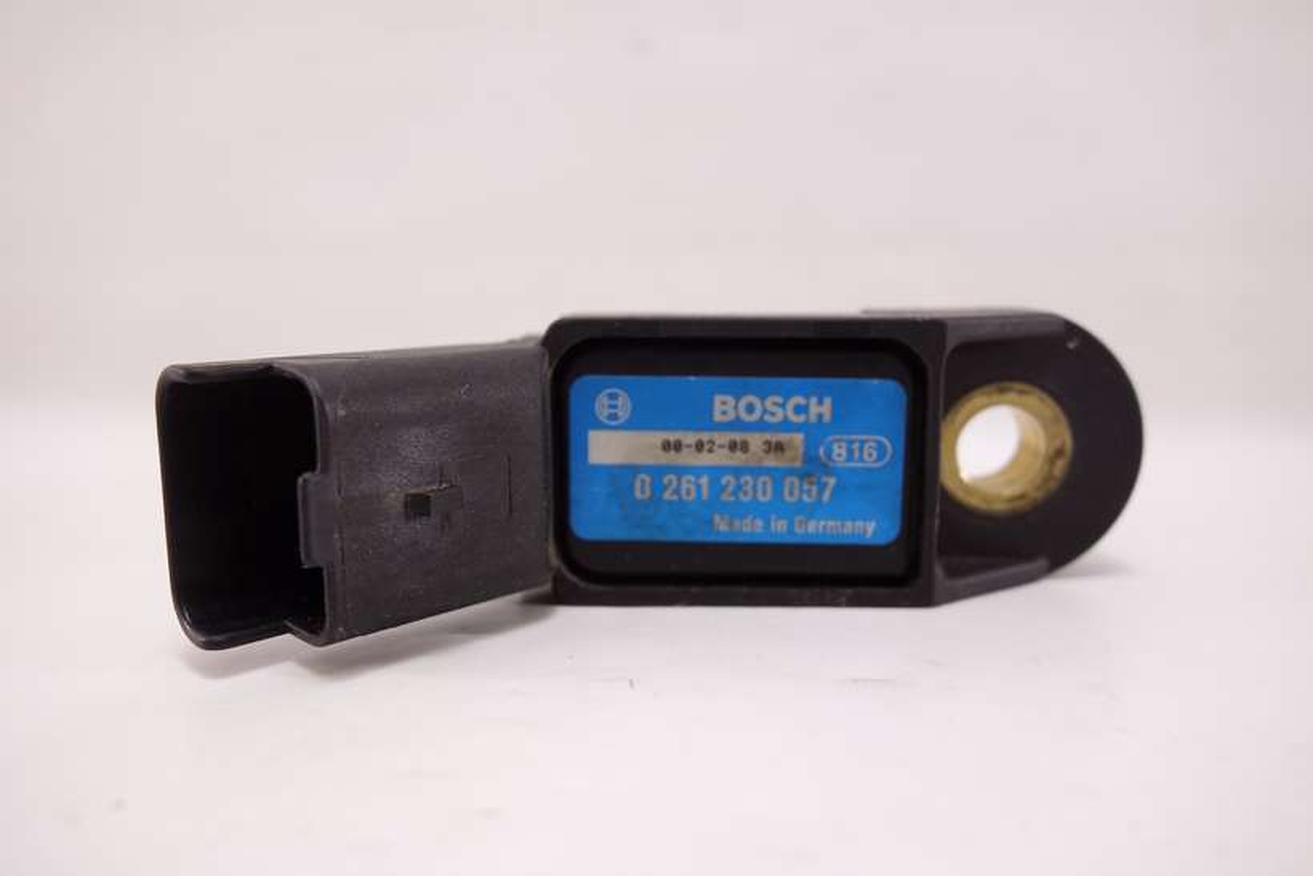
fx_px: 1021
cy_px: 438
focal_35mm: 28
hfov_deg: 65.5
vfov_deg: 46.4
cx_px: 656
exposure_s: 1/25
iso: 125
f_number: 4.5
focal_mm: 10.4
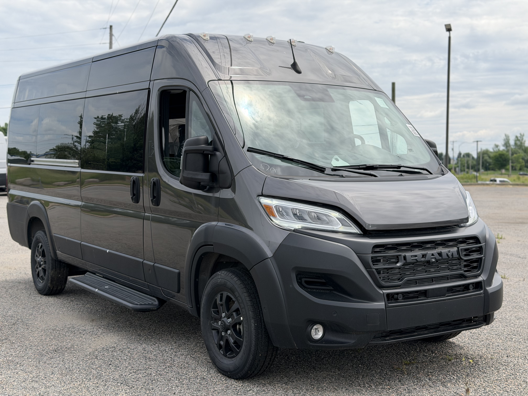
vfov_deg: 30.3
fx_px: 732
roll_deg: -0.1
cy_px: 198
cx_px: 264
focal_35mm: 48
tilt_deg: -2.5
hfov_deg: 39.7
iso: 64
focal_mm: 6.76
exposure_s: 1/4878
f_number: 1.78
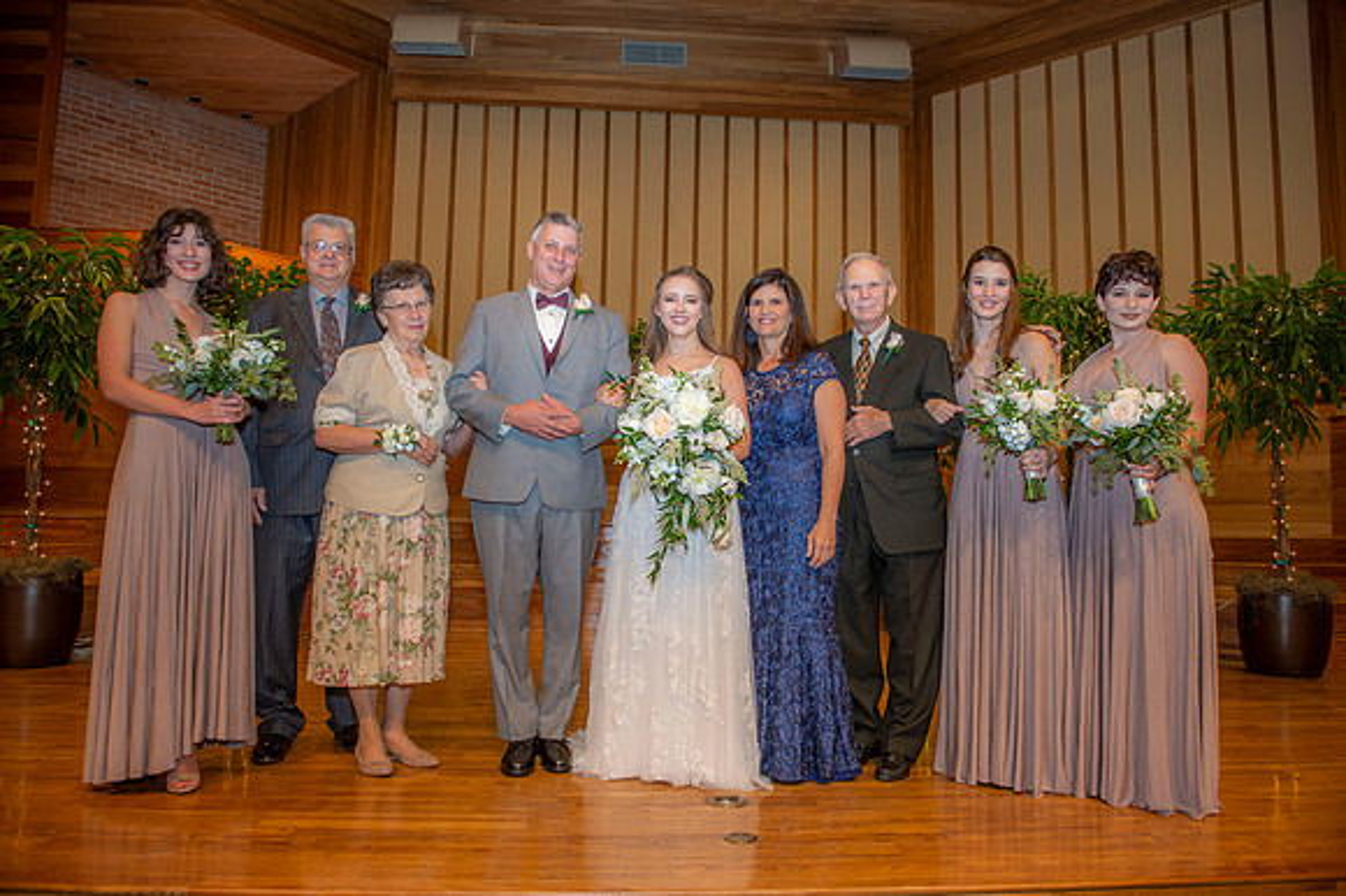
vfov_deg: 53.1
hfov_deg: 73.8
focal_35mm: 24
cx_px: 673
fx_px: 897
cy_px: 448
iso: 640
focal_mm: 24
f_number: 4
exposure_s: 1/125
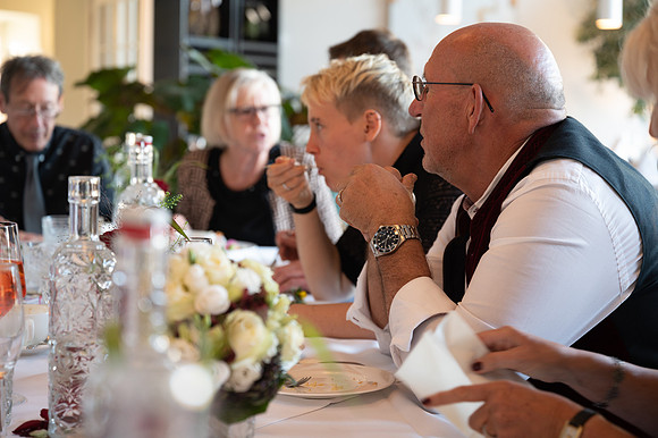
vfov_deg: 20.0
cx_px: 329
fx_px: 1242
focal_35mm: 68
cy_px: 219
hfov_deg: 29.7
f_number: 3.5
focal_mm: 68
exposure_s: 1/50
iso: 800
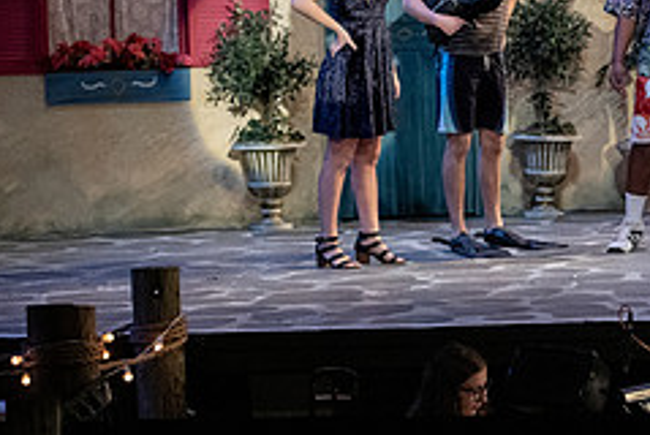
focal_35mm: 194
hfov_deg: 10.4
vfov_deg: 7.1
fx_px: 3507
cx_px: 775
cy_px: 77
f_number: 3.5
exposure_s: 1/400
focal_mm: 80
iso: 4000
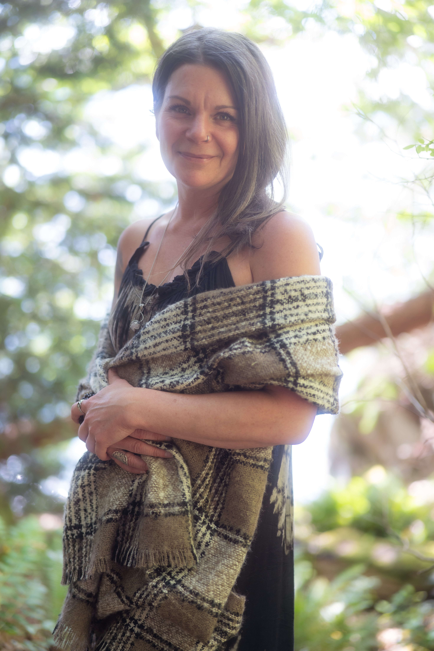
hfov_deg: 27.0
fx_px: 904
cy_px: 326
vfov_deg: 39.6
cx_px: 217
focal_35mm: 50
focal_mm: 50
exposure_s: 1/125
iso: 320
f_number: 1.8
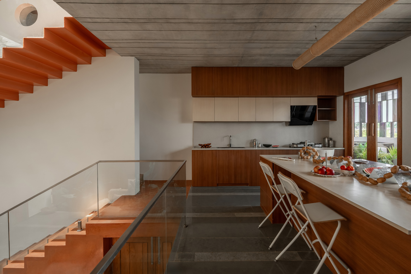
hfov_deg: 96.7
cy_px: 137
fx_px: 183
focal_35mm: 16
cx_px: 206
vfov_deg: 73.7
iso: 320
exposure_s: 1/40
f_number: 8
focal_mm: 16
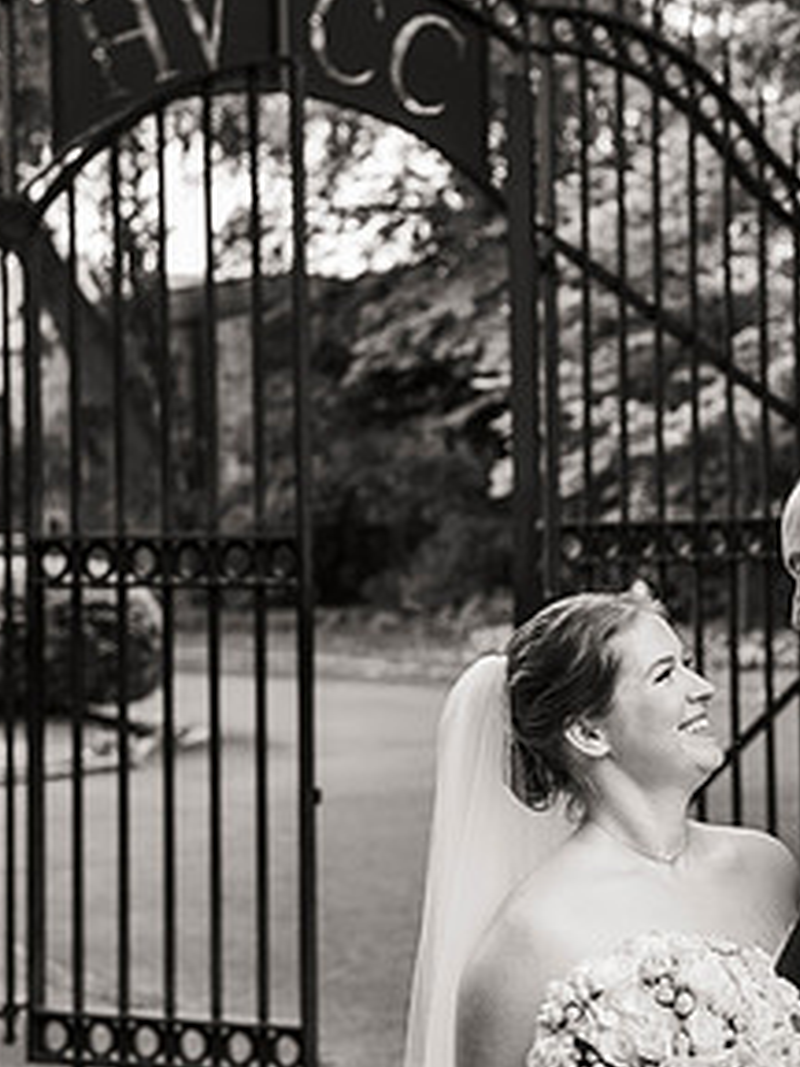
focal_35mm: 84
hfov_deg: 17.5
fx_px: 2588
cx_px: 526
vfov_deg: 23.3
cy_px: 459
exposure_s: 1/250
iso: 800
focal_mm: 56
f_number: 4
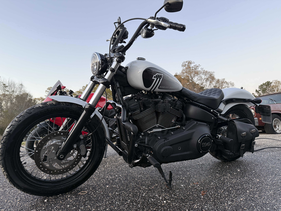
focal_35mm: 24
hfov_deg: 71.6
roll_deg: +2.3
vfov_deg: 56.8
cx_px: 140
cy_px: 106
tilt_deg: +5.7
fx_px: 195
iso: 125
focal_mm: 6.76
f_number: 1.78
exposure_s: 1/121
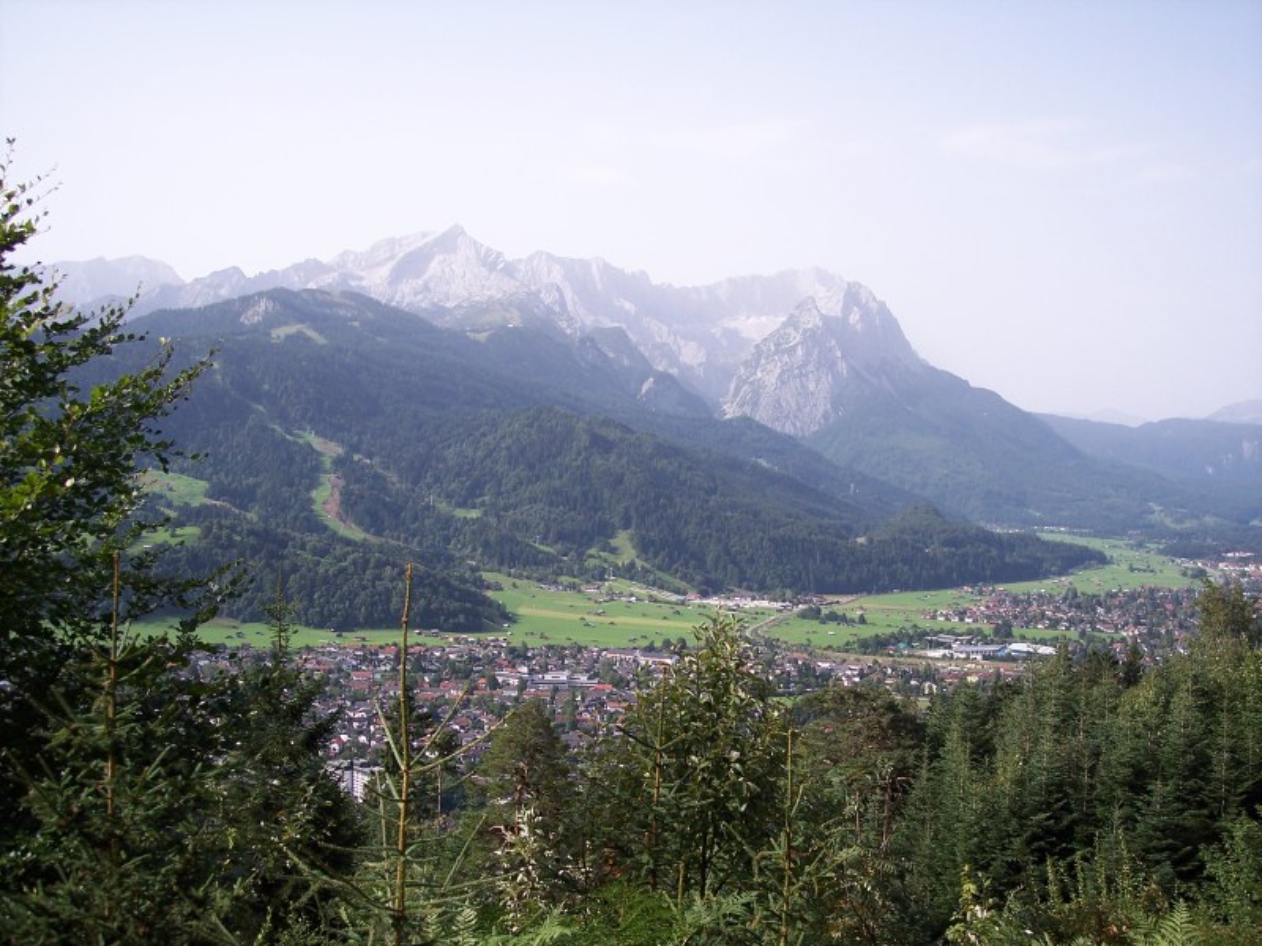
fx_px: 1422
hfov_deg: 47.9
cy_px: 473
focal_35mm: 39
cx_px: 631
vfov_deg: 36.8
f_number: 3.4
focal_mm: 8
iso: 100
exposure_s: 1/500
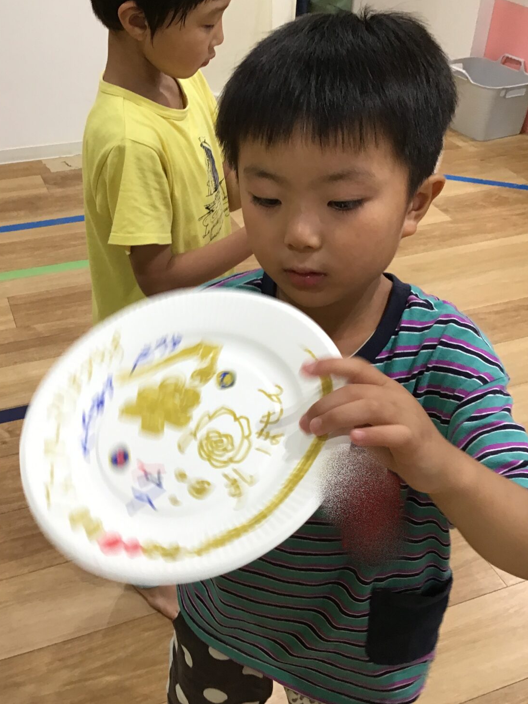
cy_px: 353
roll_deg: -1.1
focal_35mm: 38
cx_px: 217
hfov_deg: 37.6
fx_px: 773
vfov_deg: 49.0
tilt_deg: -36.0
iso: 64
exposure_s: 1/30
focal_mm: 3.3
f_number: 2.4
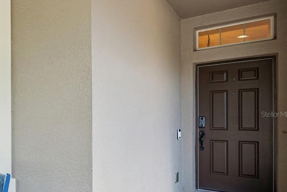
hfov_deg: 45.7
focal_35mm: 35
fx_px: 279
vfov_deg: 37.7
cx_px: -1
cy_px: 114
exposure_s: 1/50
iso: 640
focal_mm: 17
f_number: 10
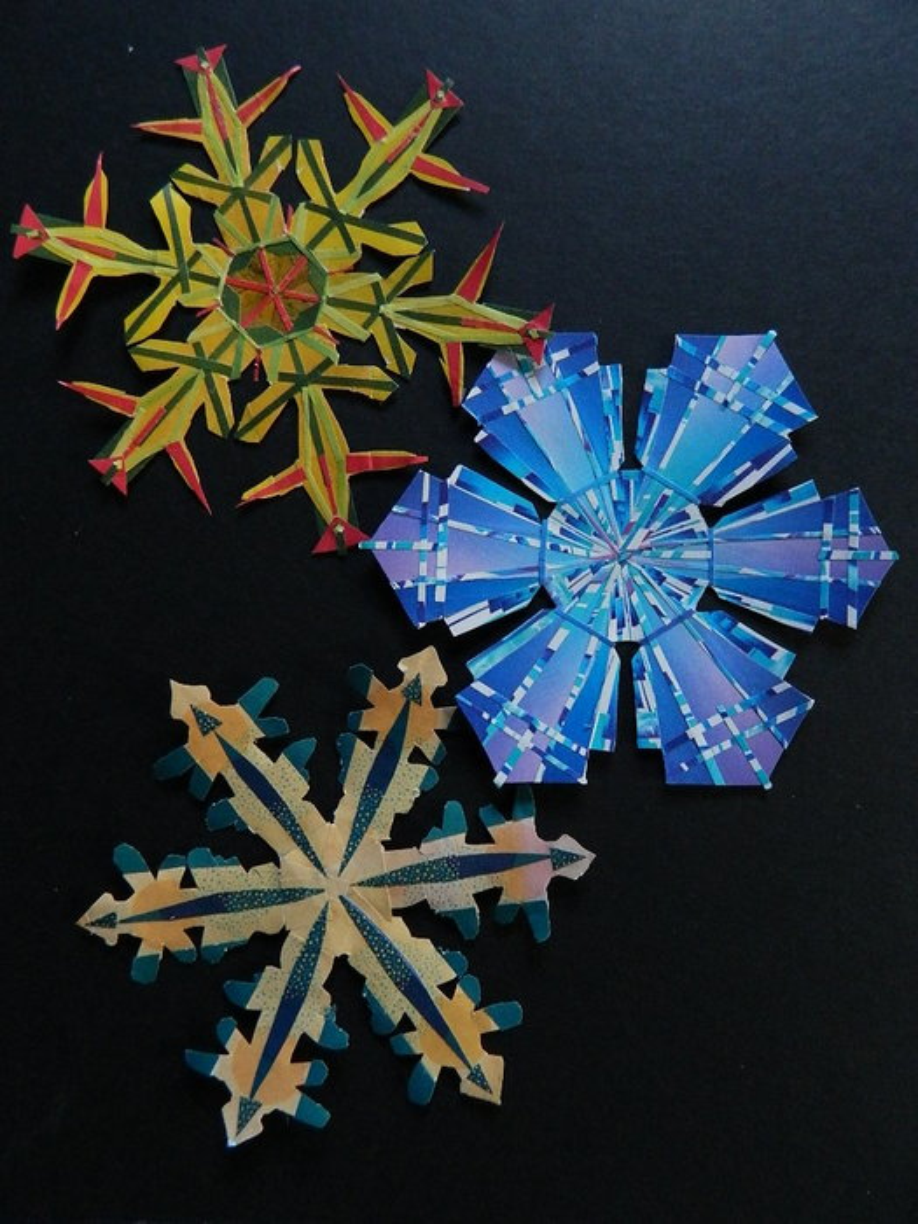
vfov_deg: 69.4
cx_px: 459
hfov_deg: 54.9
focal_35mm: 25
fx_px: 884
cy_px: 612
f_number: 3.1
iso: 400
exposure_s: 1/20
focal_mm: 4.5
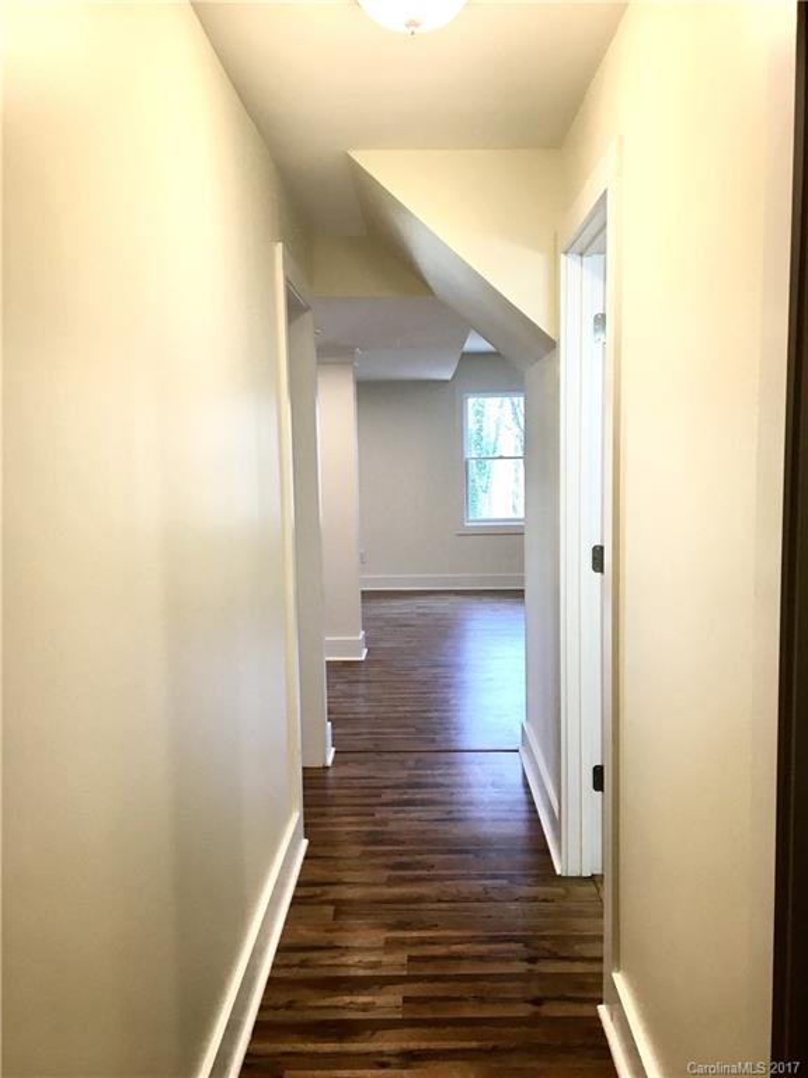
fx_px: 903
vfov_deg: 61.7
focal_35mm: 29
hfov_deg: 48.2
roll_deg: +0.7
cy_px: 539
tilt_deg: -5.1
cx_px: 404
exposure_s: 1/33
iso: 32
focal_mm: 4.15
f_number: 2.2
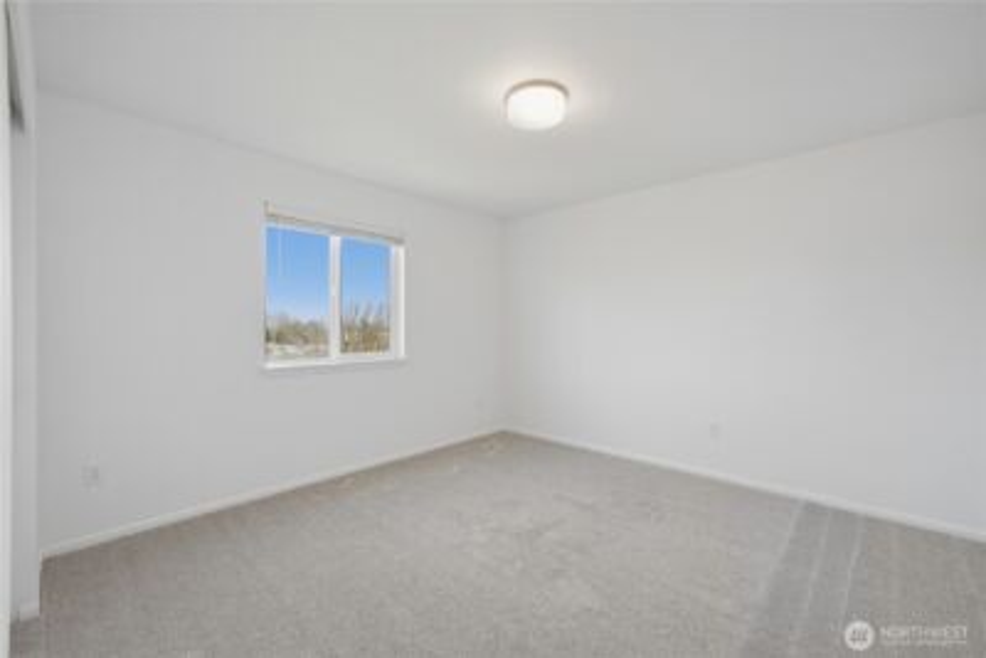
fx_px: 411
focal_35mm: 15
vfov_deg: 77.4
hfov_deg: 100.4
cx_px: 493
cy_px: 329
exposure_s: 1/8
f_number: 9
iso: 250
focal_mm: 15
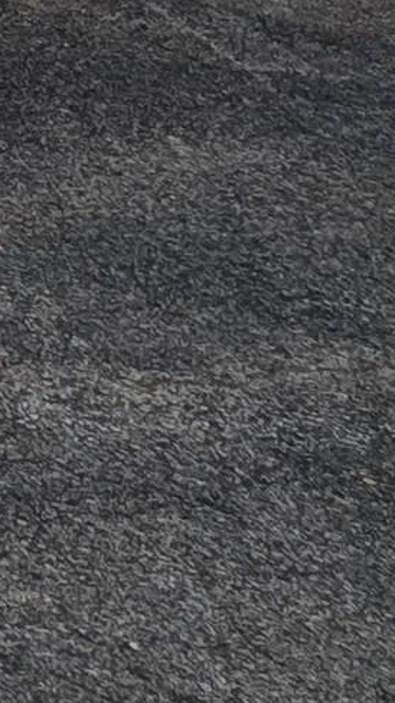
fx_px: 1659
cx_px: -1247
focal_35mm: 89
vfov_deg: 15.5
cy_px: -909
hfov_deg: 7.8
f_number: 2.2
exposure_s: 1/4950
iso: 44
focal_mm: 1.95
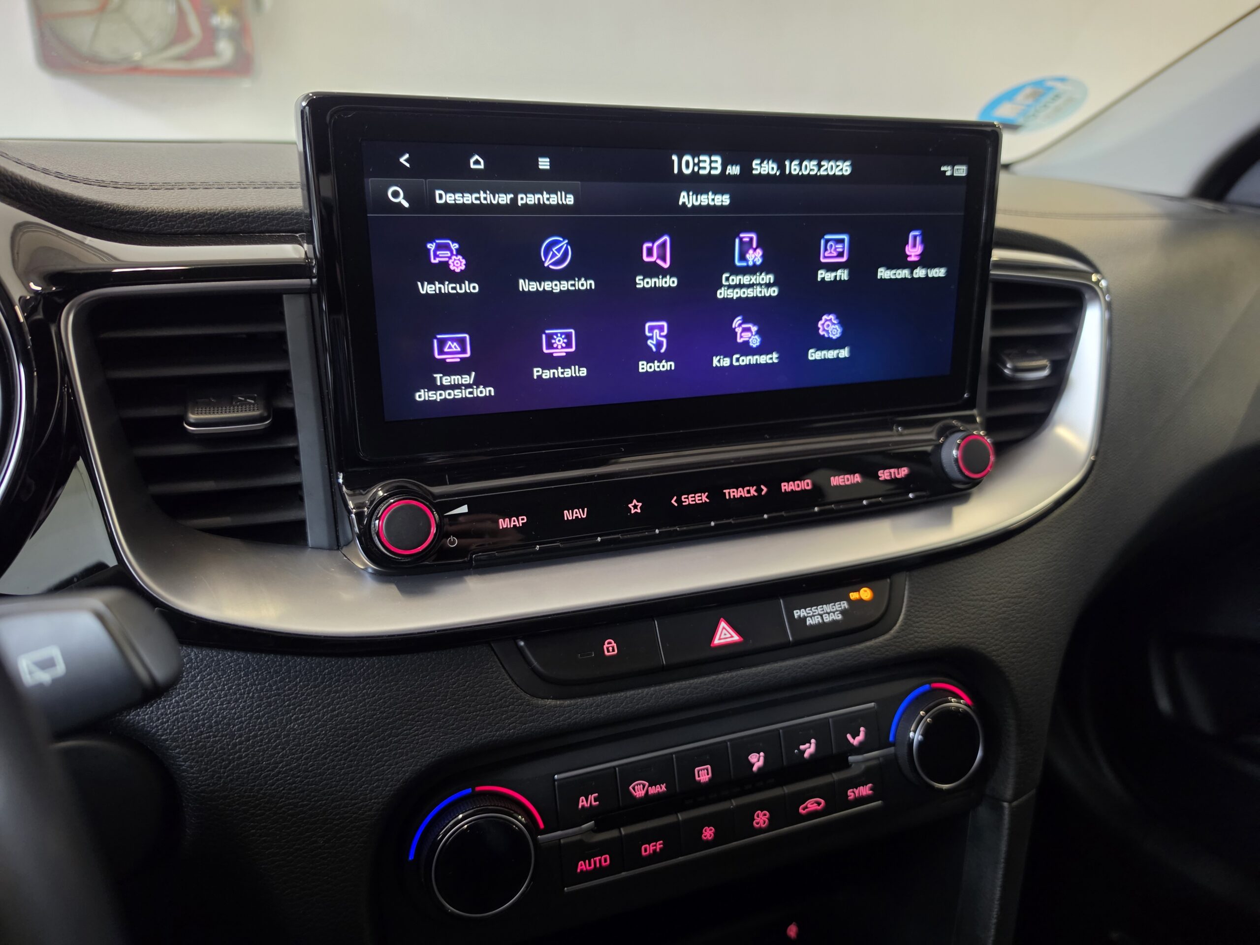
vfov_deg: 58.9
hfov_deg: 73.9
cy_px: 472
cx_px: 630
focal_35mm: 23
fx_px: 837
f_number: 1.4
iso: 400
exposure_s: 1/36.4
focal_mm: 6.5
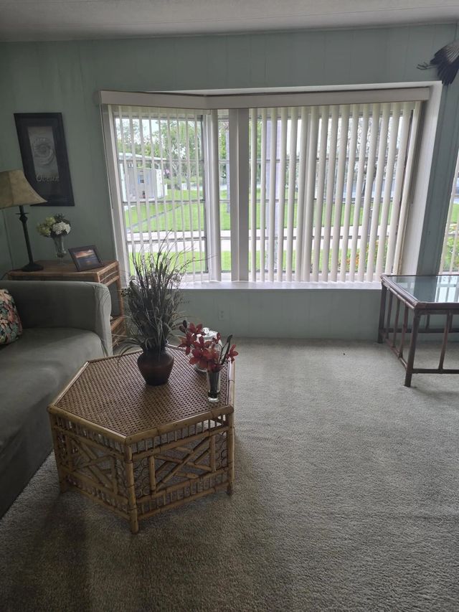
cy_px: 306
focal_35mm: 23
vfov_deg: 73.9
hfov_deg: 58.9
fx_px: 407
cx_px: 230
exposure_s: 1/120
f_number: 1.7
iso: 32
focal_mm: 6.25
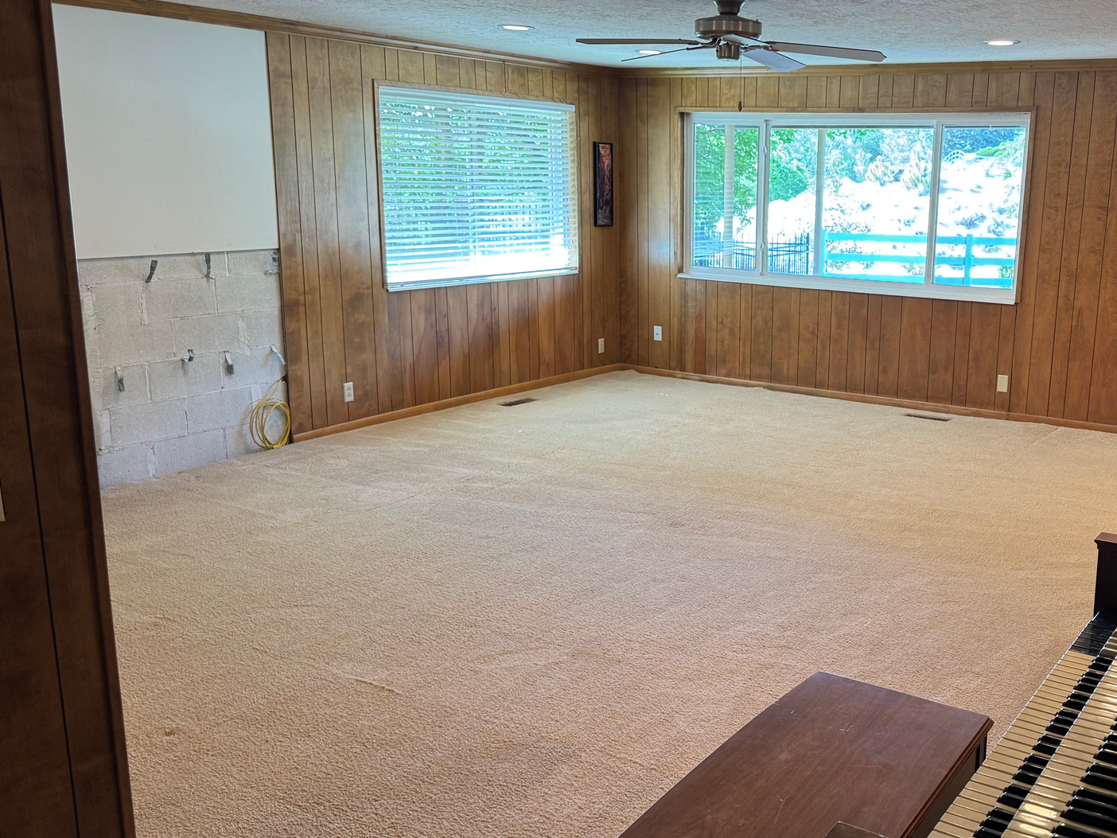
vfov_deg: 40.7
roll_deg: -1.8
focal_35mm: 35
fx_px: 1129
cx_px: 775
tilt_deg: -13.4
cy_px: 420
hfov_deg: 51.3
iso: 160
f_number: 1.78
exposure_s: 1/60
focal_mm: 6.76
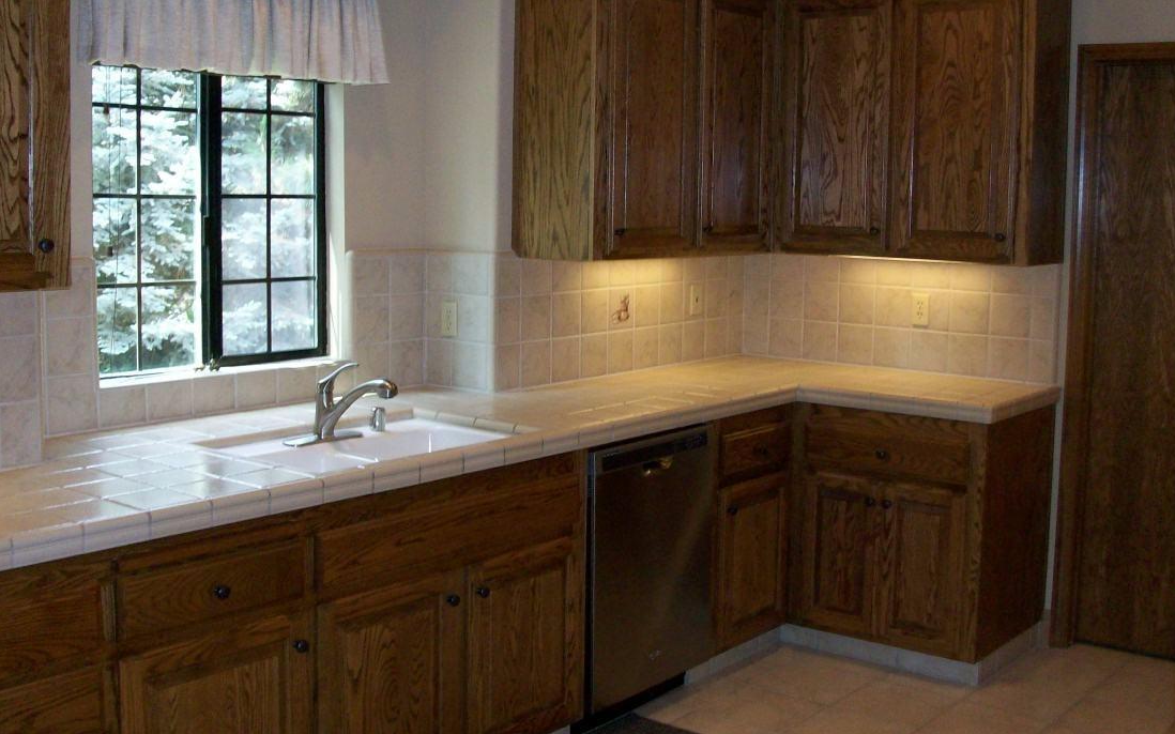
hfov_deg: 47.2
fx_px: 1345
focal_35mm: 42
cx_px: 580
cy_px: 256
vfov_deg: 30.3
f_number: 2.8
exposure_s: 1/60
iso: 160
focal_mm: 5.7
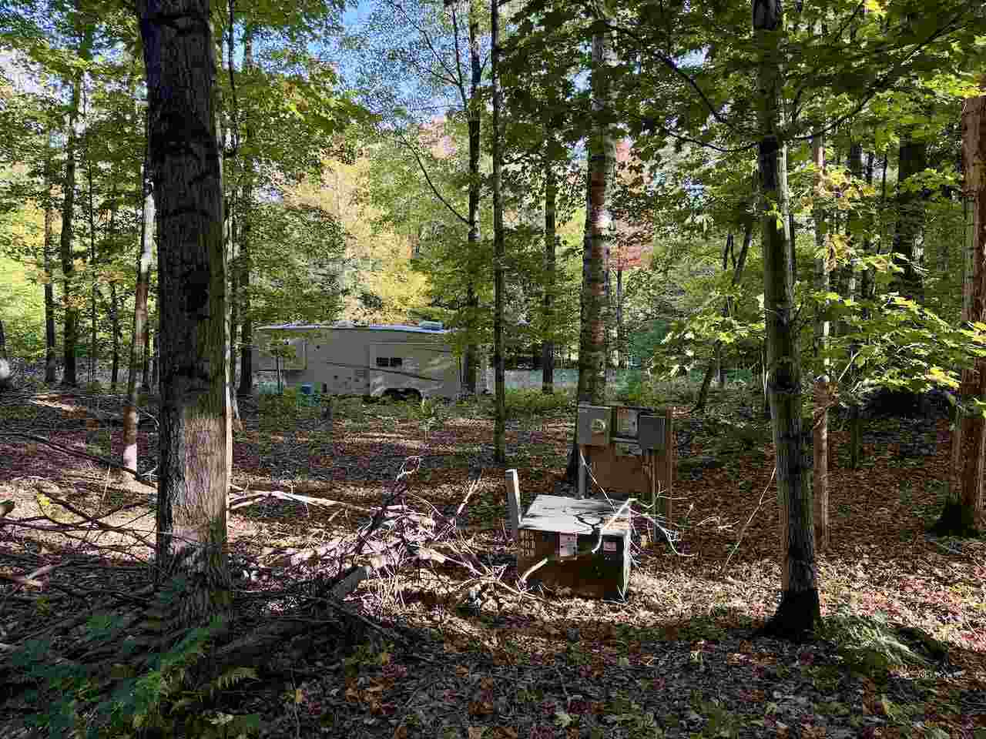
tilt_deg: -7.8
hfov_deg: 71.6
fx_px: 684
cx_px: 493
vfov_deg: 56.8
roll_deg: +1.5
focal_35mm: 24
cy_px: 370
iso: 200
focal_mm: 6.76
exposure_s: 1/223
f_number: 1.78
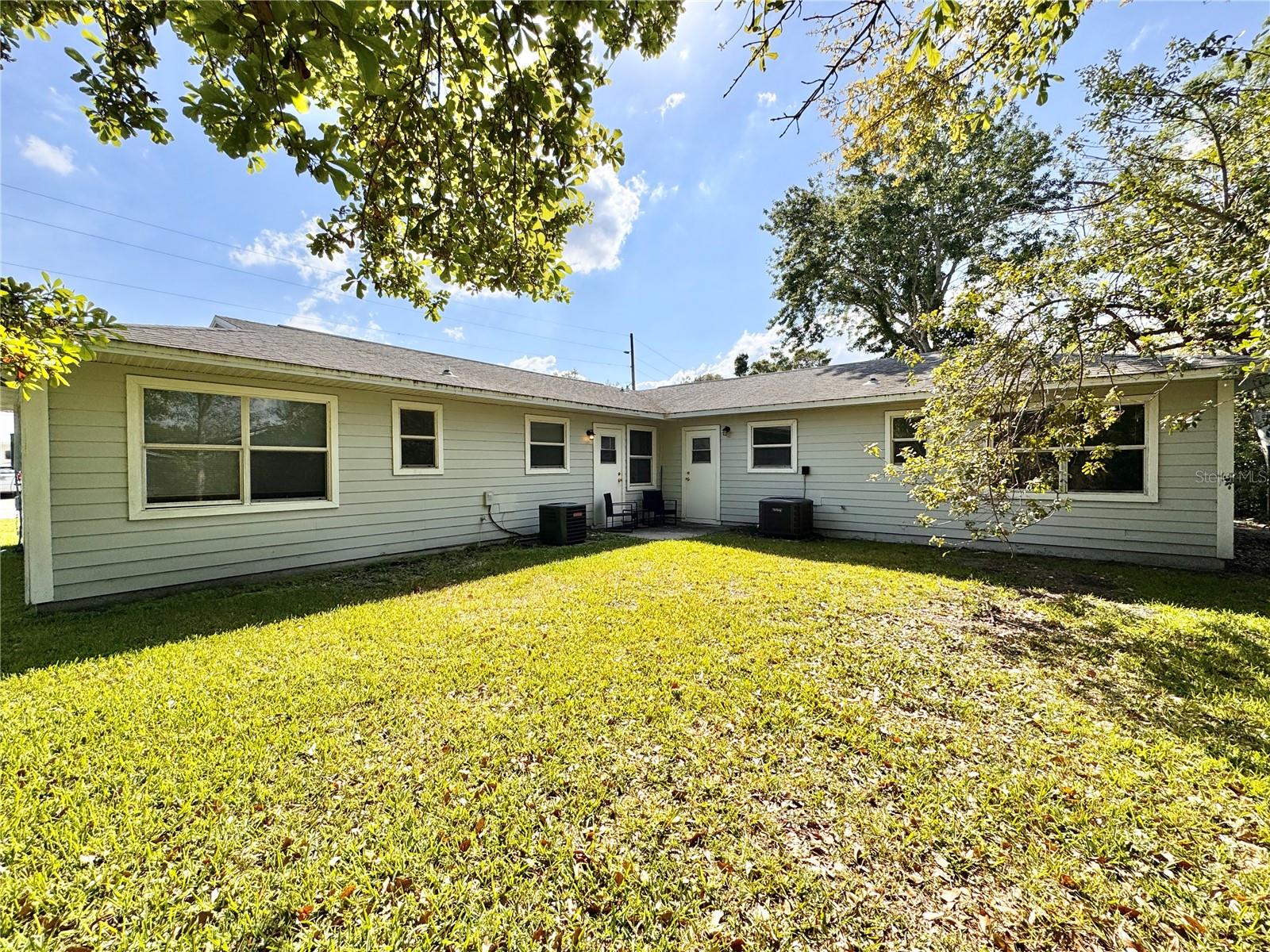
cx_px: 635
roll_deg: -0.4
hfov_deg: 102.1
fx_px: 514
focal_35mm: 14
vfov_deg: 85.7
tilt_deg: -1.9
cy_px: 476
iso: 50
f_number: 2.2
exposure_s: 1/2208
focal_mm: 2.22
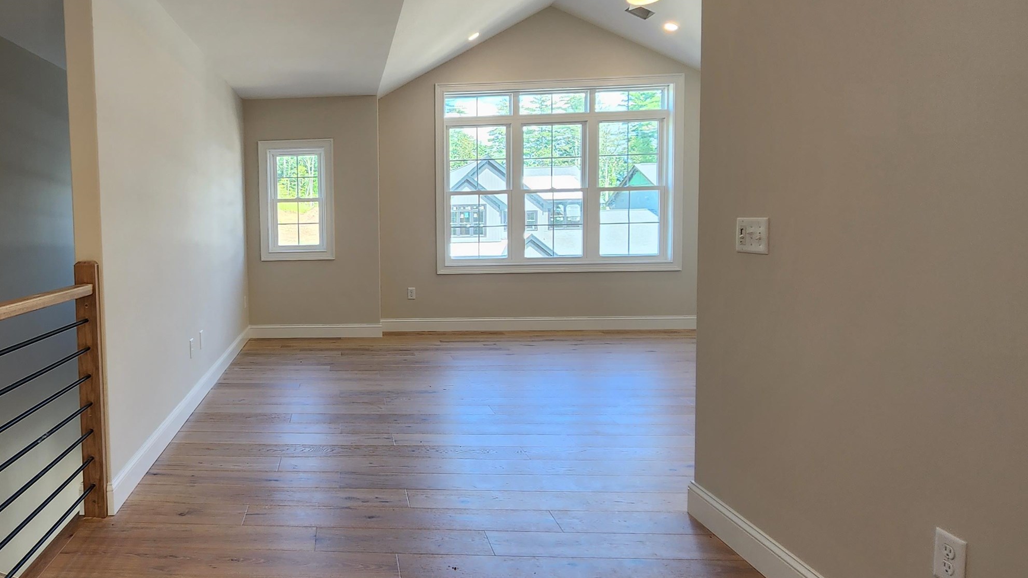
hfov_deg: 76.7
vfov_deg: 51.4
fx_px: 600
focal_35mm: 22
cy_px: 261
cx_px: 291
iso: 64
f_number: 2.2
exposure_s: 1/60
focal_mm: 2.2
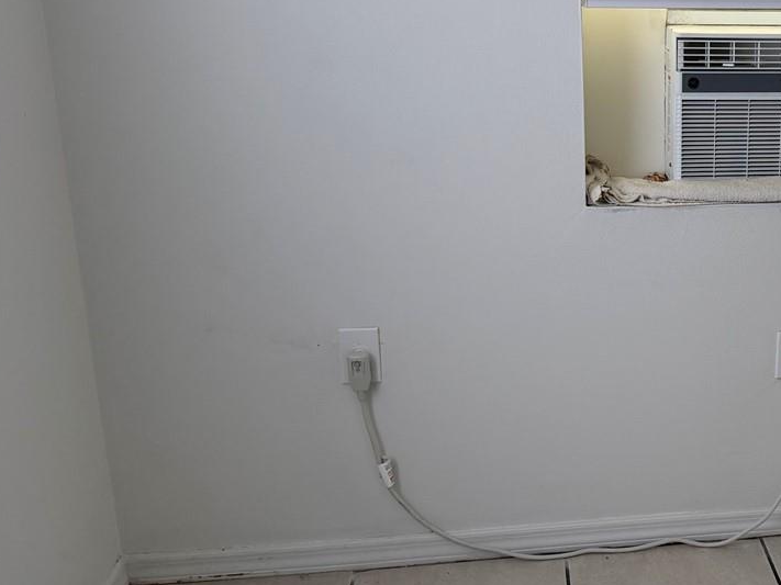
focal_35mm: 54
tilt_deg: -17.2
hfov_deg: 33.2
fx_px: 1218
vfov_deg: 27.0
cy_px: 301
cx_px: 739
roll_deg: +0.9
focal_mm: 6.76
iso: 200
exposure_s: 1/121
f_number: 1.78
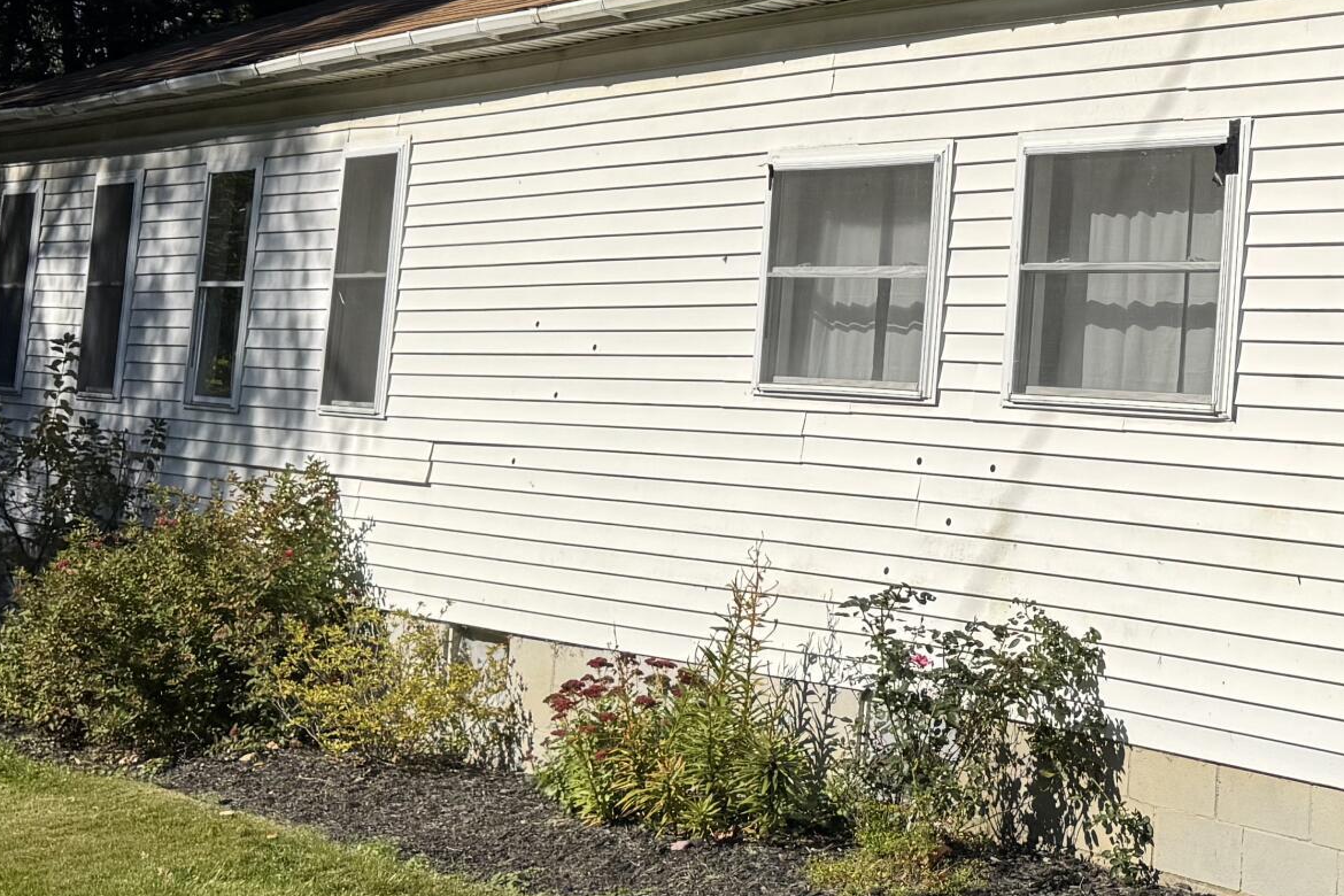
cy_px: 249
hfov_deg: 29.4
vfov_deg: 21.1
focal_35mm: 64
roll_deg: -3.5
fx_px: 2389
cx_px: 1345
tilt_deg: +3.1
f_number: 1.78
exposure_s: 1/7937
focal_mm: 6.76
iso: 80
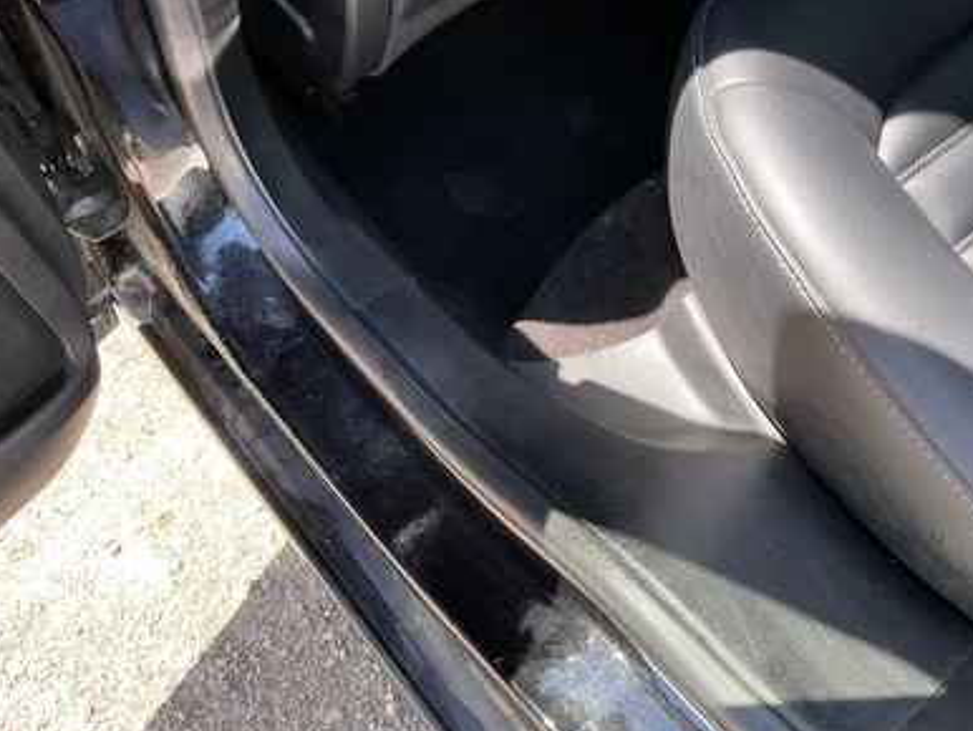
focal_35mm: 29
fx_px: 816
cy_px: 373
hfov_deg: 61.6
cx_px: 484
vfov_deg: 48.3
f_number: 1.8
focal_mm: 3
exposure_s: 1/122
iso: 50
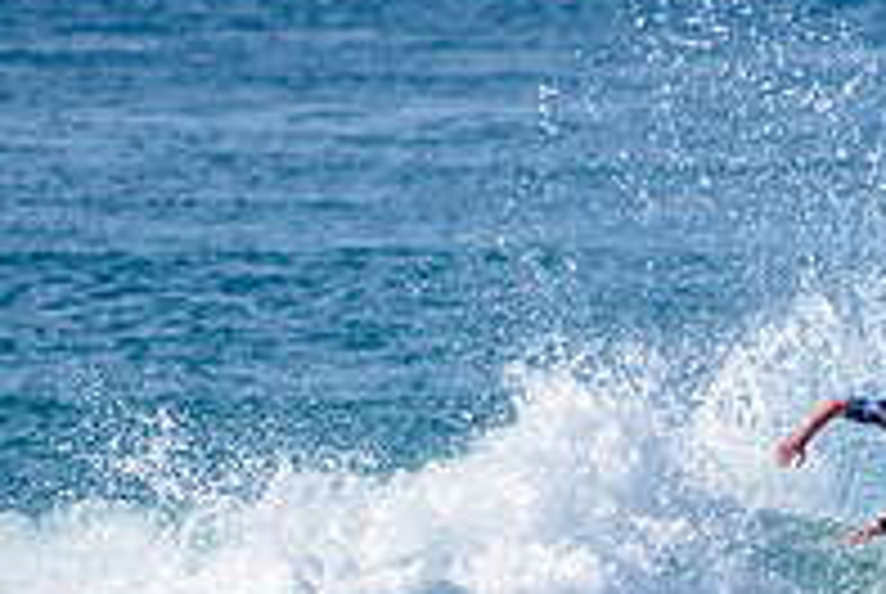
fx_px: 36207
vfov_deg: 0.9
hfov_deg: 1.4
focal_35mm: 1469
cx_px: 944
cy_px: 695
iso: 160
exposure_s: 1/2000
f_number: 5.6
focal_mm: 500
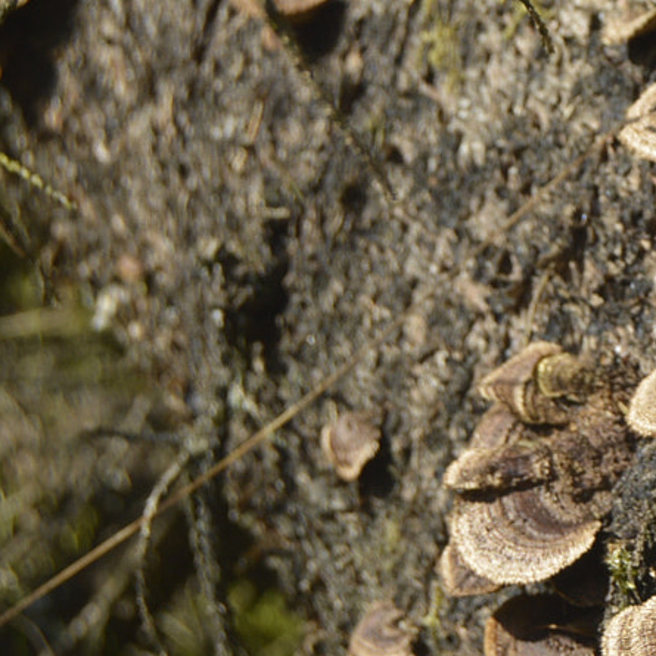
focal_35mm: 174
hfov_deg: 9.6
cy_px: 242
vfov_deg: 10.0
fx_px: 3731
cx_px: 1125
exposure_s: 1/200
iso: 100
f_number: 7.1
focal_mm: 38
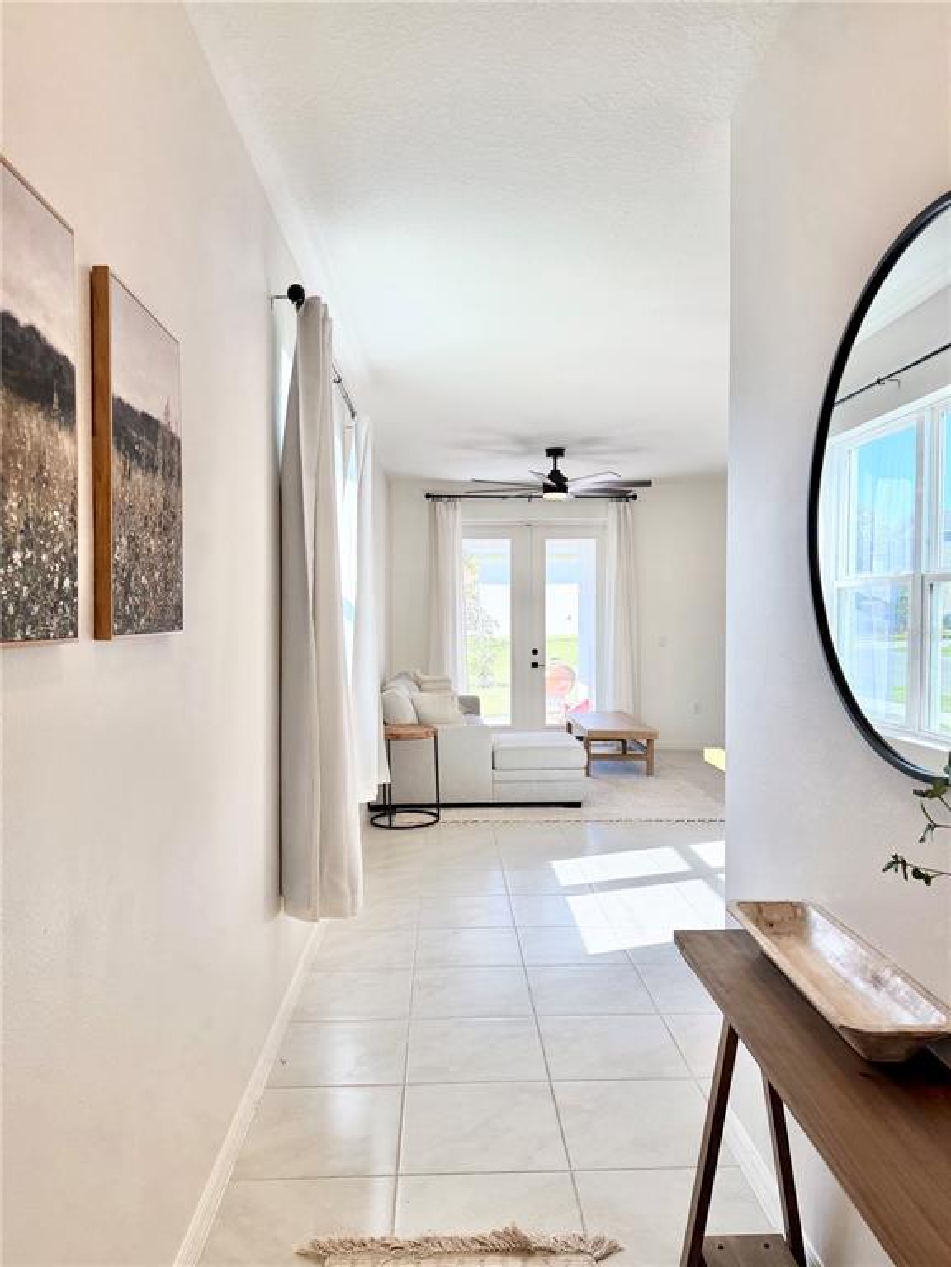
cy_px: 634
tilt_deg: -1.9
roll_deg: +0.0
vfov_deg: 71.6
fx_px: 879
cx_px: 476
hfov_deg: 56.8
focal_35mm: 24
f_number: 1.78
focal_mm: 6.76
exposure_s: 1/478
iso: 100
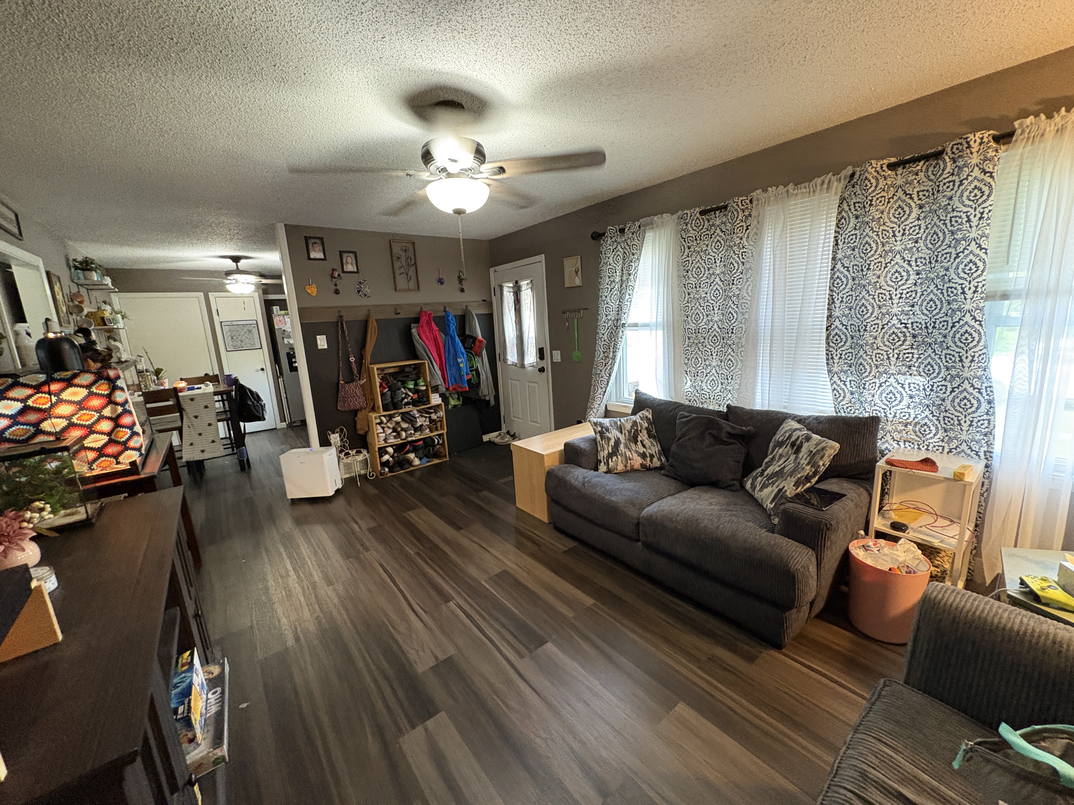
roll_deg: +3.3
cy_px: 402
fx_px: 434
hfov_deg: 102.1
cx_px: 537
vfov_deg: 85.7
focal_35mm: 14
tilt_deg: -10.9
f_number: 2.2
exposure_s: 1/40
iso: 640
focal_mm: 2.22
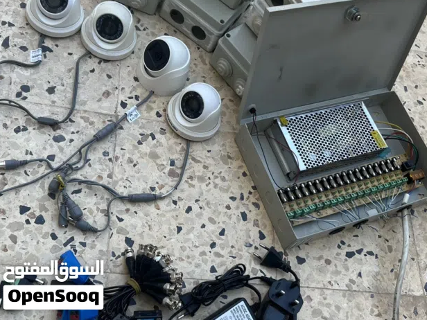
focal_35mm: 27
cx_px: 208
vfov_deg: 51.4
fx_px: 333
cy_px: 160
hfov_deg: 65.3
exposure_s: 1/333
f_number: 1.5
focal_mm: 5.7
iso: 50
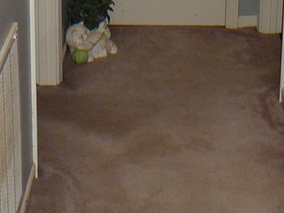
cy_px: -21
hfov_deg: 18.3
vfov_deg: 13.5
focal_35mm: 107
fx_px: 878
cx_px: 196
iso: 160
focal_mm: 5.2
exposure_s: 1/30
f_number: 2.8
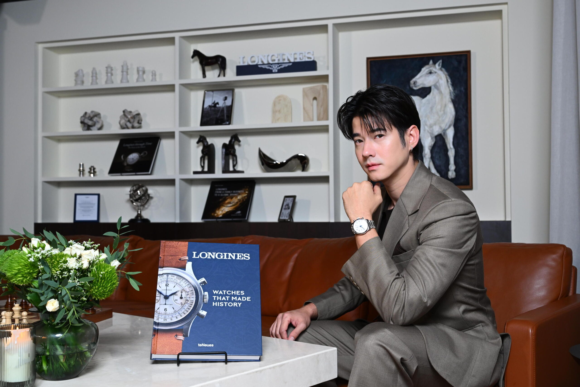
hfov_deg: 48.5
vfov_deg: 33.4
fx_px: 644
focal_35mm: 40
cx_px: 290
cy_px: 194
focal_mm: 40
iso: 1000
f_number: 7.1
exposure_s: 1/160
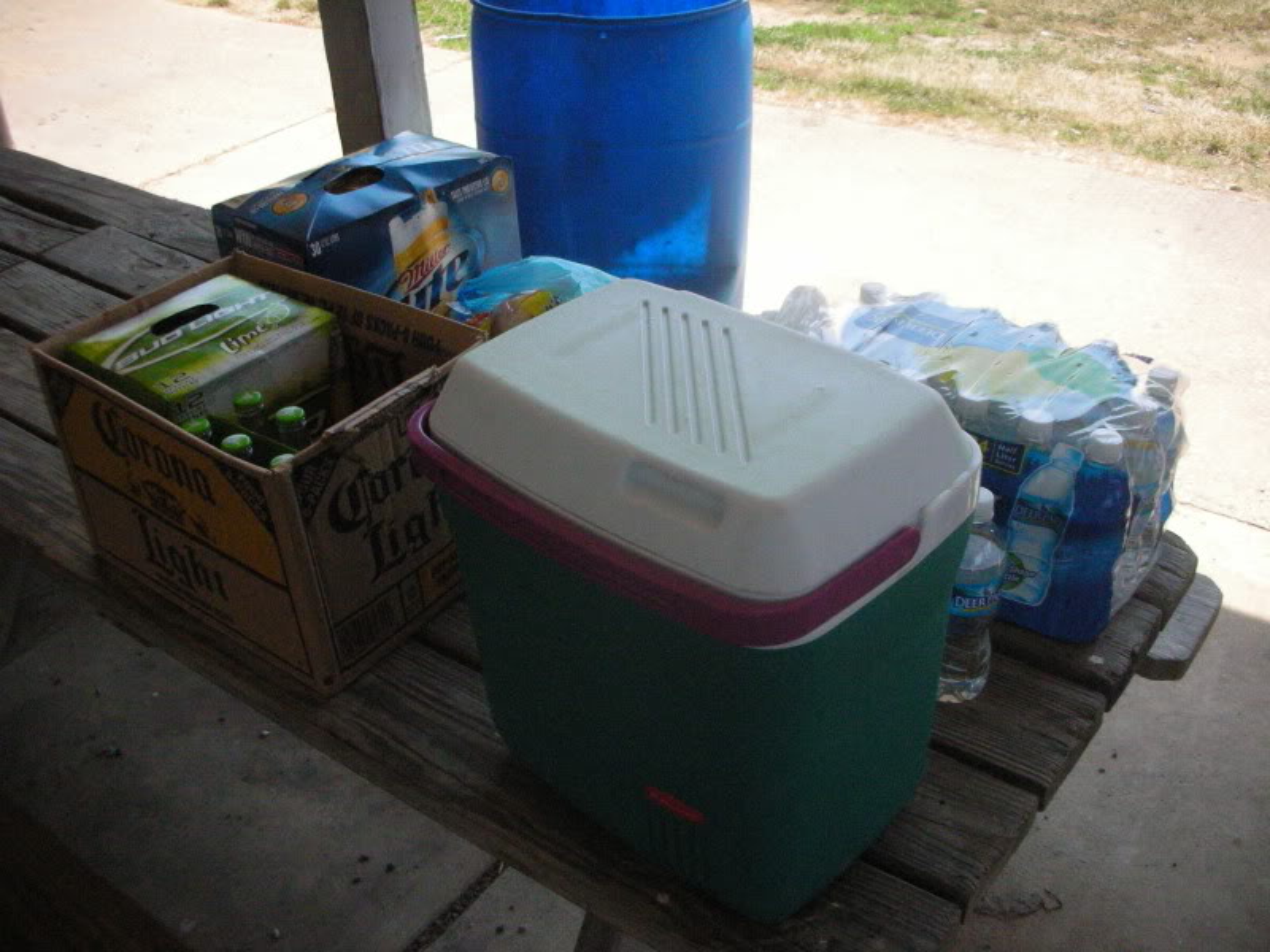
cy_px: 476
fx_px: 1284
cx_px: 635
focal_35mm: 35
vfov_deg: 40.7
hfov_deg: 52.6
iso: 400
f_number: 8.5
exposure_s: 1/267
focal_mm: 5.8
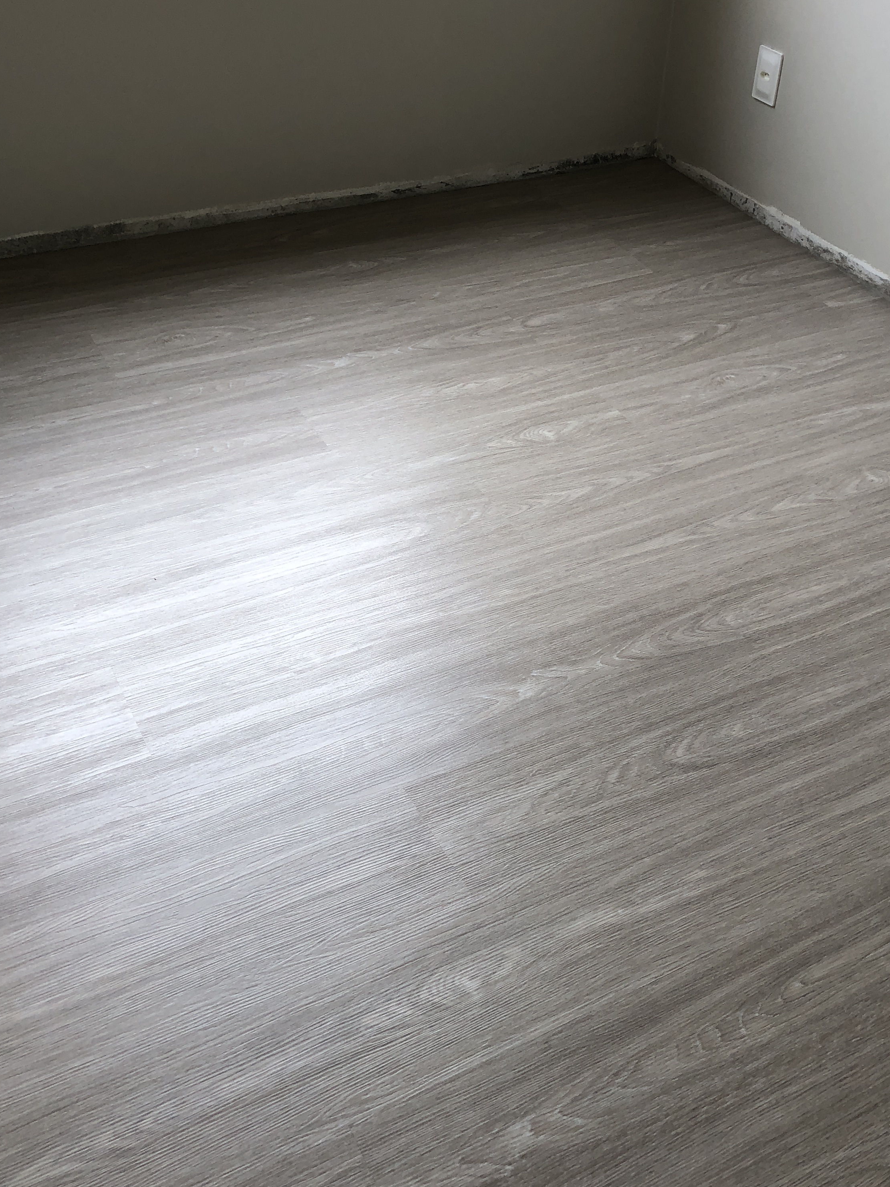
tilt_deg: -32.9
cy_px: 507
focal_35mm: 38
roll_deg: -7.6
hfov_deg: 37.6
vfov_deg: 48.8
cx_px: 522
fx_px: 1303
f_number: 1.8
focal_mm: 4
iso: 40
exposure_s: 1/120
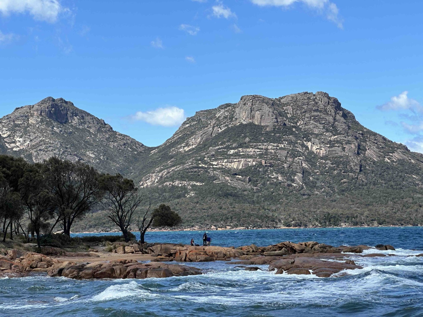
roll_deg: +1.3
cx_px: 212
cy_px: 158
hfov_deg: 25.3
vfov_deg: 19.1
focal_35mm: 77
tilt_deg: +3.7
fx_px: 941
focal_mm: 9
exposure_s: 1/791
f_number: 2.8
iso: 32
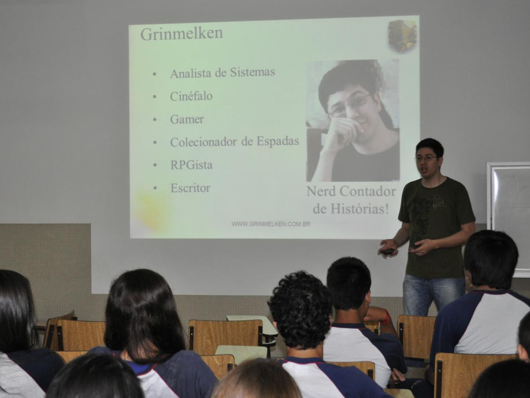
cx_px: 220
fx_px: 842
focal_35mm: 55
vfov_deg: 26.6
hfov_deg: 34.8
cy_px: 196
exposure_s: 1/60
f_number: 4.8
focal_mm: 32
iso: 800
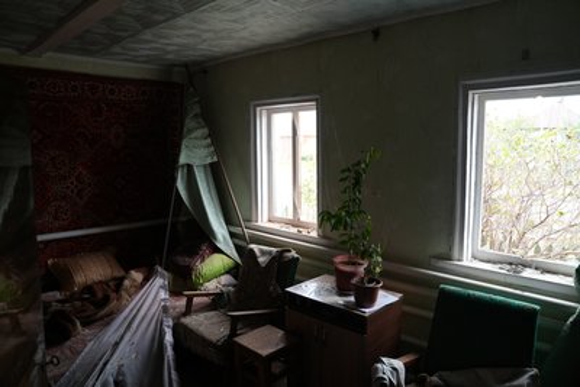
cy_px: 194
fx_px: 387
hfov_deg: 73.7
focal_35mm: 24
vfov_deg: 53.2
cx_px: 290
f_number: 5
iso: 1600
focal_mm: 24
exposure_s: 1/50
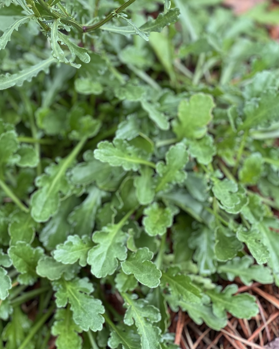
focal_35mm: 132
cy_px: 61
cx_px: 52
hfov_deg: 11.6
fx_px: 1362
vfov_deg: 14.5
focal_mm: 9
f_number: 2.8
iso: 50
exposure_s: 1/121
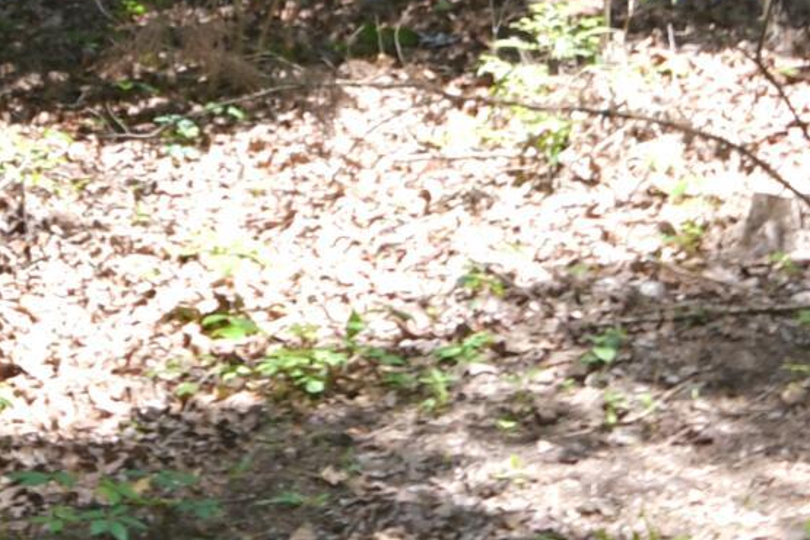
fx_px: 3285
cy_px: -429
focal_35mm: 146
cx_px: 225
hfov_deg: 14.0
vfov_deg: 9.0
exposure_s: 1/250
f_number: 4.2
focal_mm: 18
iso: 110
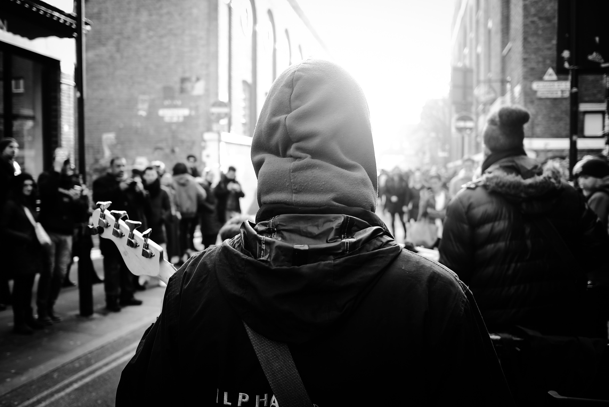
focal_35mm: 35
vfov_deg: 37.9
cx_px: 304
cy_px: 204
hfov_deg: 54.4
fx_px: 593
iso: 100
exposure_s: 1/100
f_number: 3.2
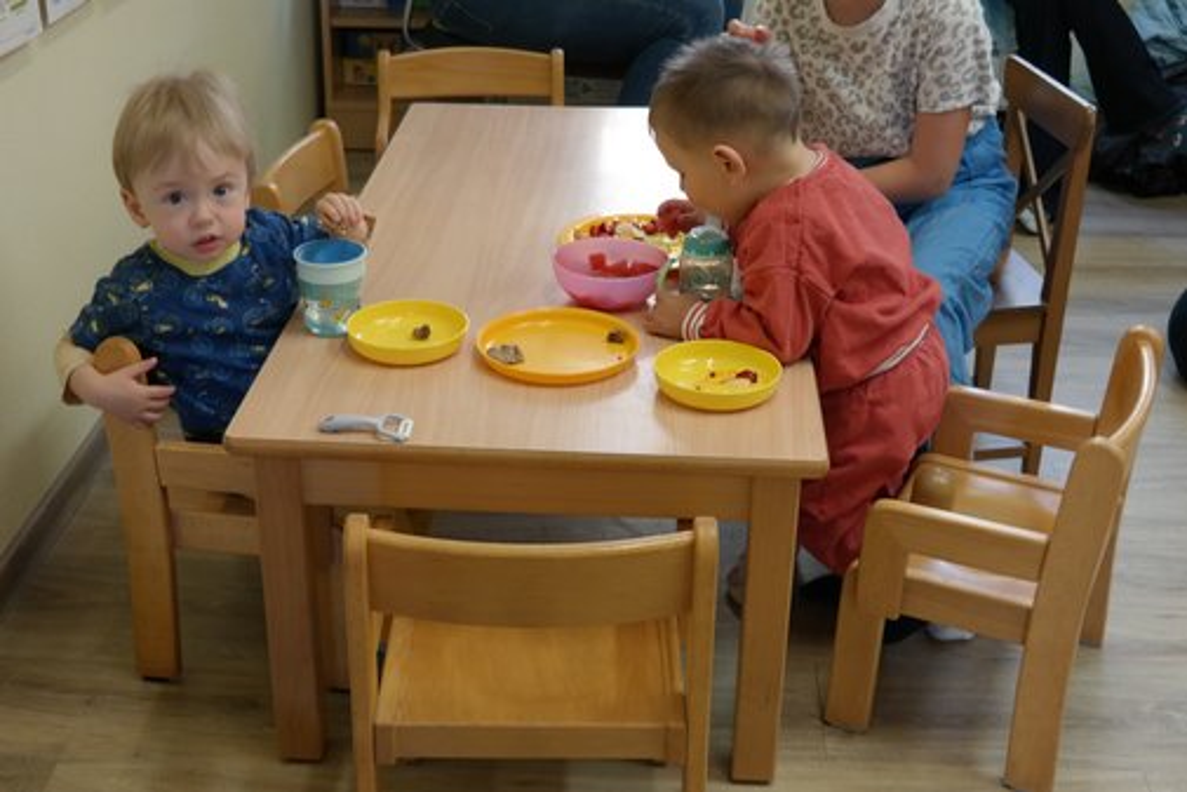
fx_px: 989
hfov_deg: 61.9
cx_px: 594
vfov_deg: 43.6
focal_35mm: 30
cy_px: 396
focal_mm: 20
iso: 200
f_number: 3.5
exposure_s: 1/40
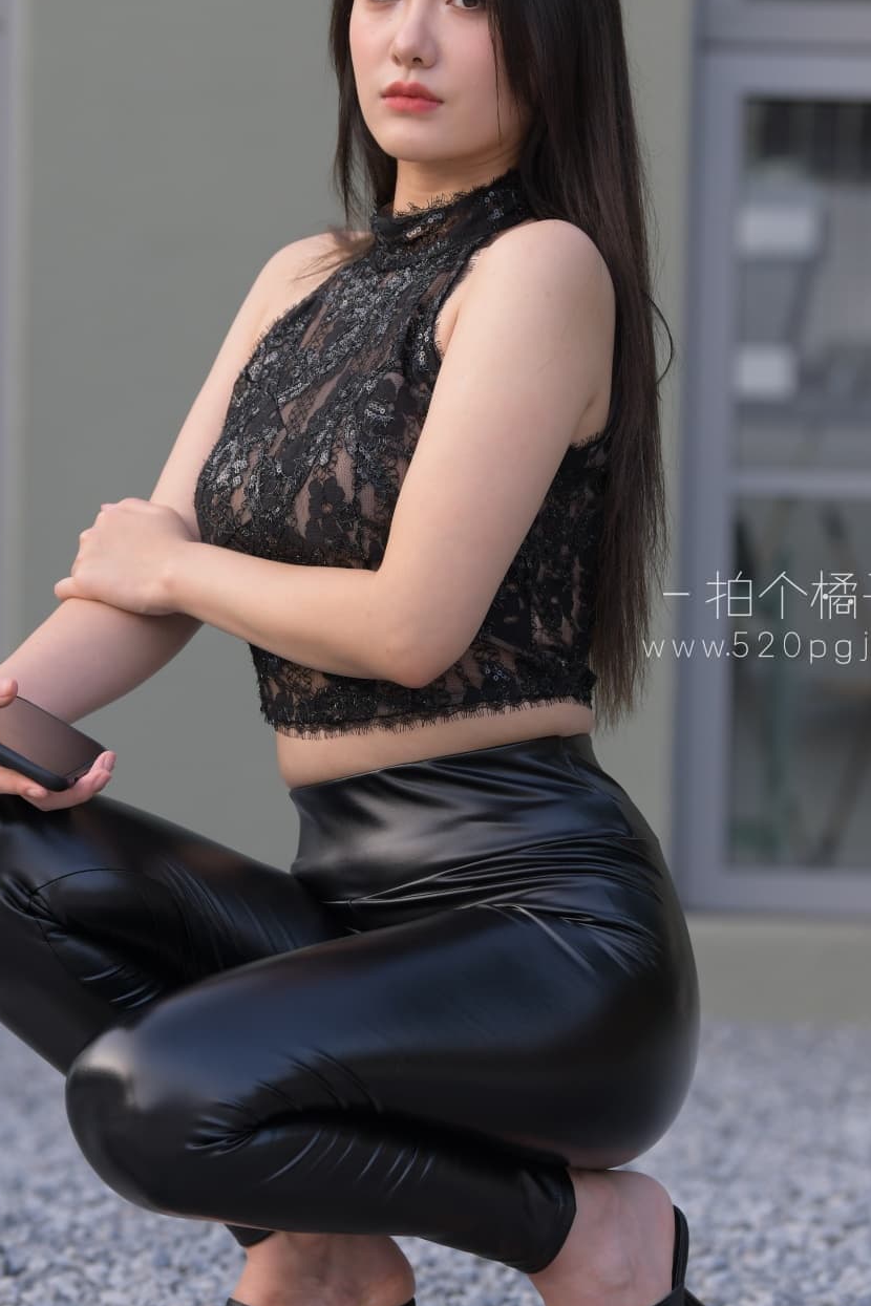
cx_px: 411
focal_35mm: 159
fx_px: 5770
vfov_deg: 12.9
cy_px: 564
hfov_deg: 8.6
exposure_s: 1/400
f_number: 4
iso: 360
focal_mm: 110
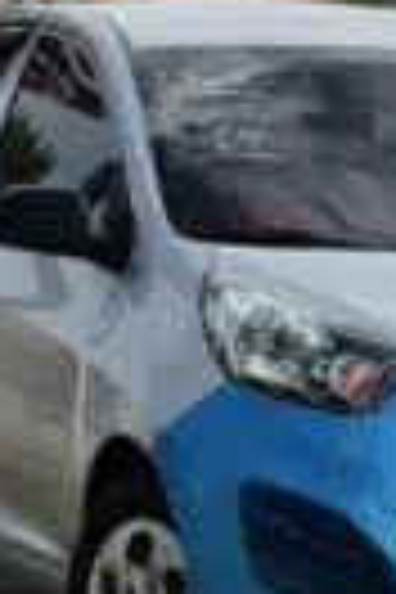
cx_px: 374
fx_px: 5181
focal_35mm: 314
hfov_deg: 4.4
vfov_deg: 6.6
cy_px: 112
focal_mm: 16.89
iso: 32
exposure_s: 1/638
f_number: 2.8
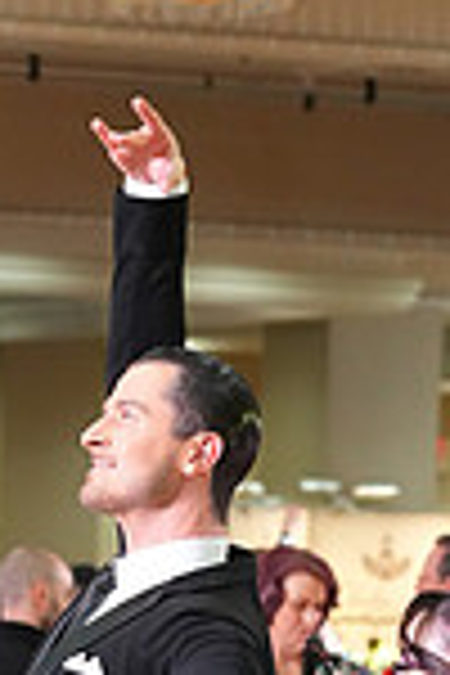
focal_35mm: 356
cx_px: 277
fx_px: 6674
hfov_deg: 3.9
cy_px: 1174
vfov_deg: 5.7
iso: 3200
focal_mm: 92
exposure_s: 1/200
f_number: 4.5
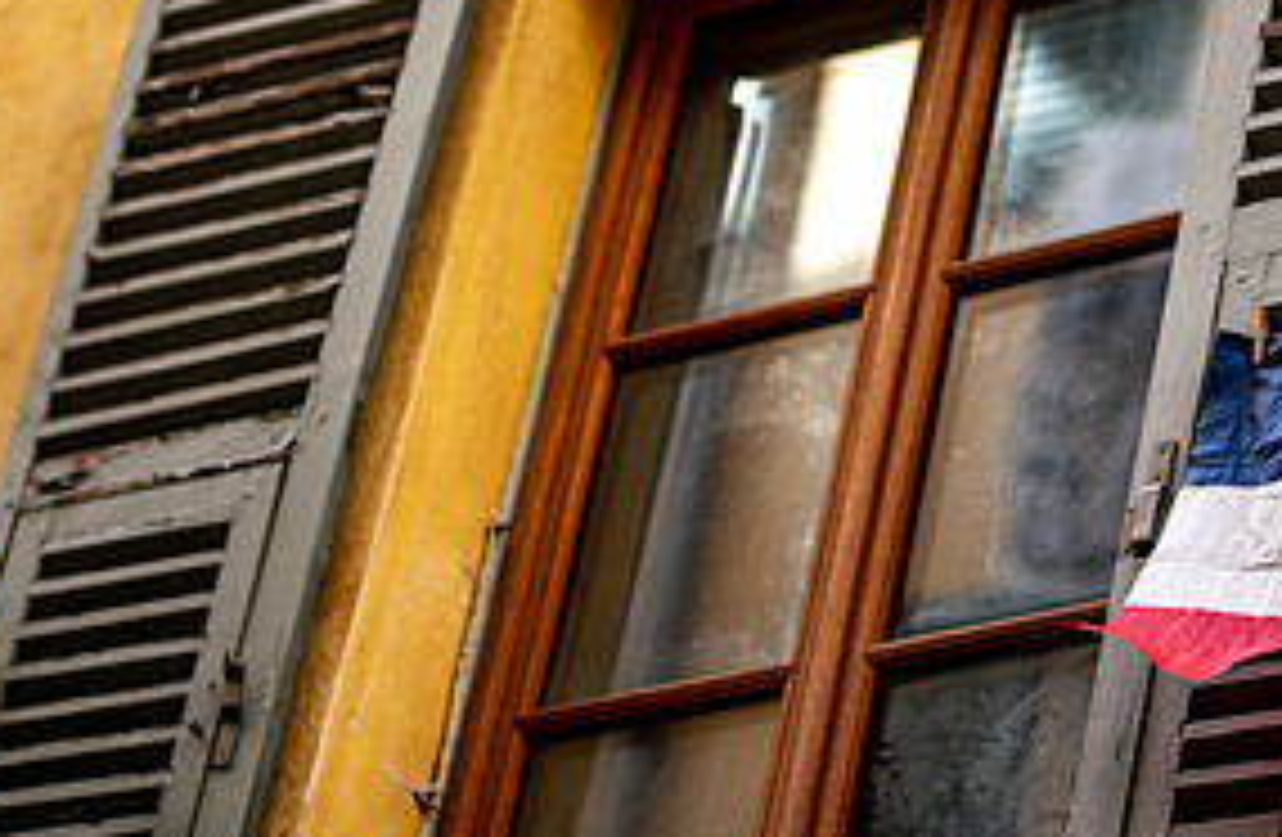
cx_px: 738
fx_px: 6156
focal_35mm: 174
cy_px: 335
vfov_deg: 7.8
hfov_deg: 11.9
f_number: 1.4
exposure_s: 1/320
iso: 100
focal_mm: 85
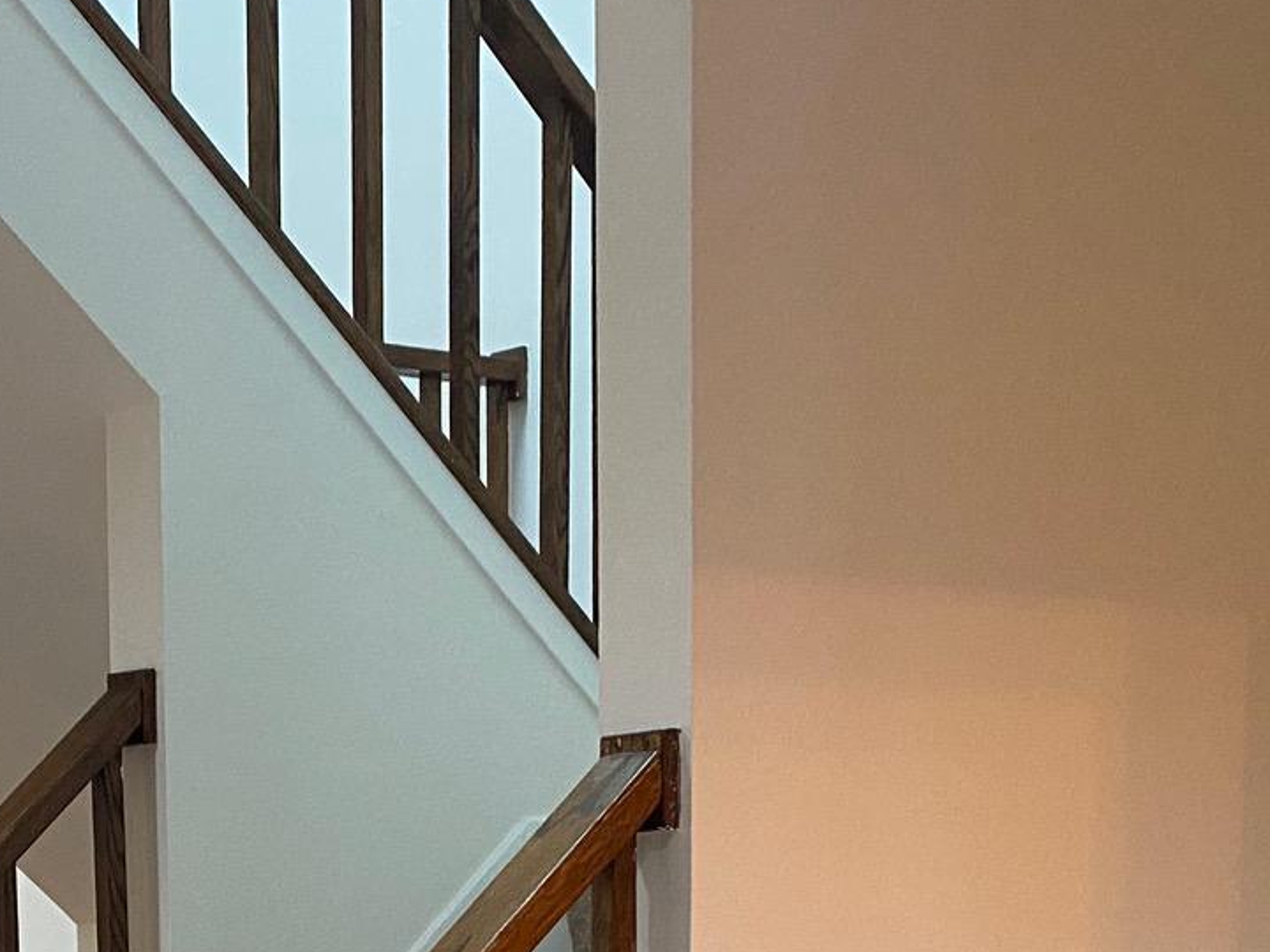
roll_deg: +2.6
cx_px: 115
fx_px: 2715
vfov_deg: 18.2
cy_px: 1328
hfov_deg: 25.5
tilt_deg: -9.8
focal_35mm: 74
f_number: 1.8
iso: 200
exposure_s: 1/60
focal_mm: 4.25
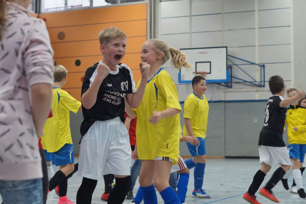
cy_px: 102
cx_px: 153
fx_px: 637
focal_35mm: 75
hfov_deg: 27.0
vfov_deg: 18.2
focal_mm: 50
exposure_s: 1/160
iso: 1600
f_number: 4
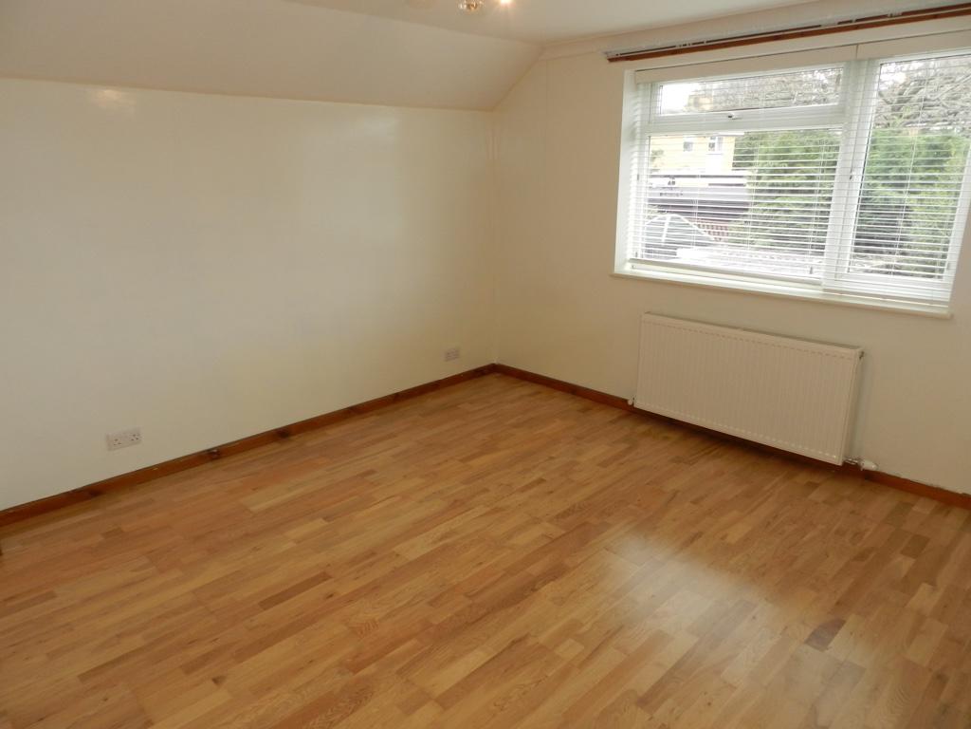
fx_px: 645
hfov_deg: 73.9
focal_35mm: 23
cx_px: 486
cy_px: 364
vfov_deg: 58.9
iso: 180
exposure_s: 1/30
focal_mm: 4
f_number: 3.4
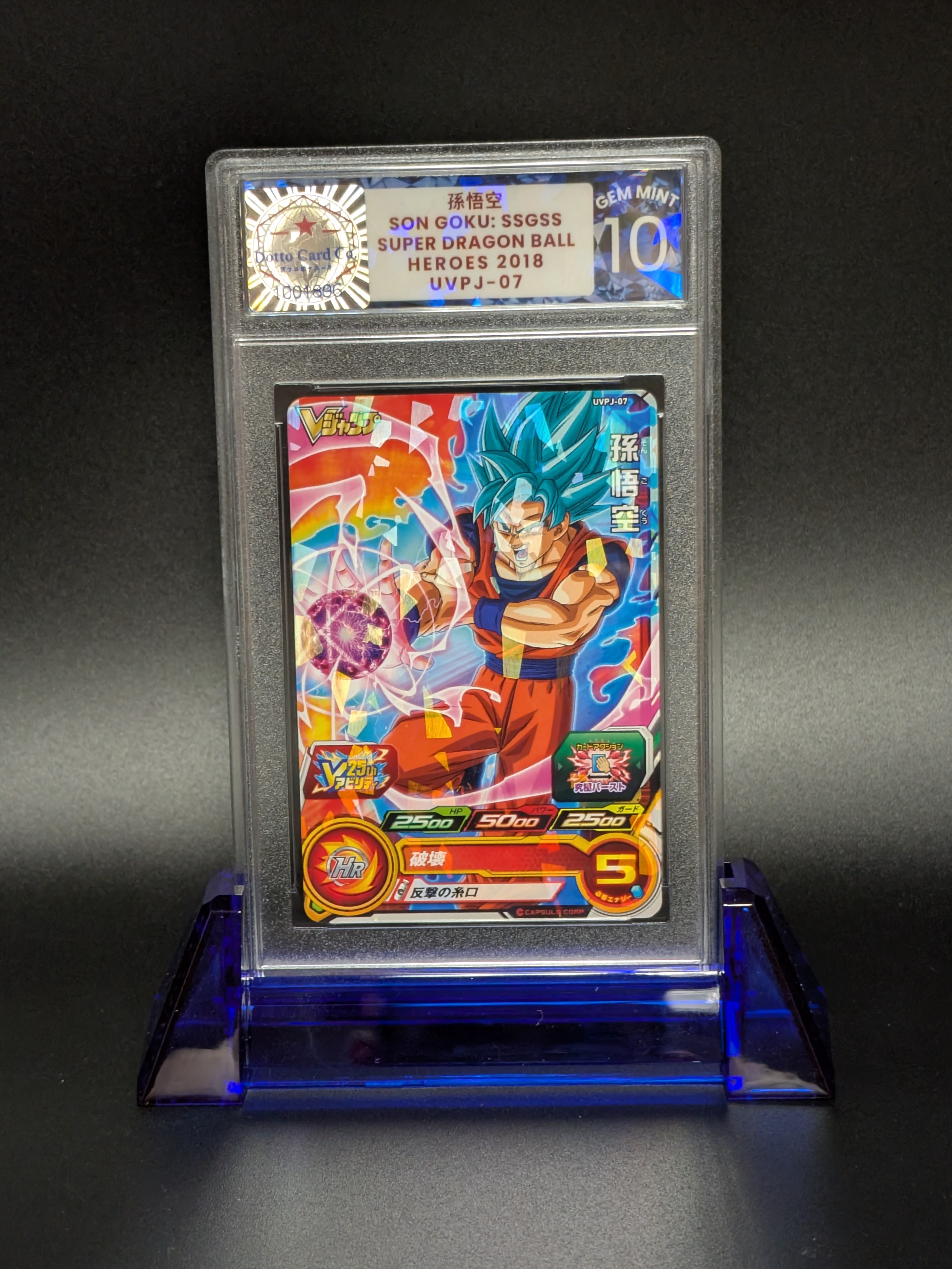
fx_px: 1797
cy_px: 634
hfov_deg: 29.7
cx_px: 476
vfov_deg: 38.9
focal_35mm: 49
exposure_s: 1/60
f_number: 1.7
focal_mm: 4.53
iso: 192
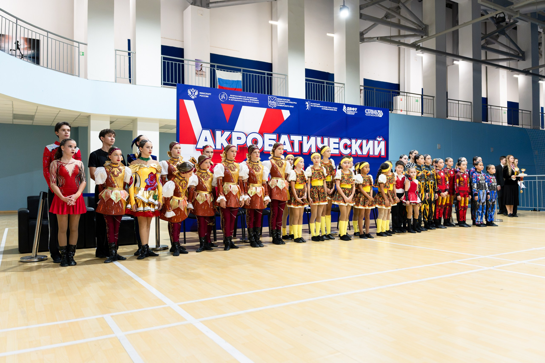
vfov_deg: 46.4
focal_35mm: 28
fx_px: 424
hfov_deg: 65.5
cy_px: 182
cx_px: 272
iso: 2000
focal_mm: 28
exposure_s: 1/320
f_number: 2.8
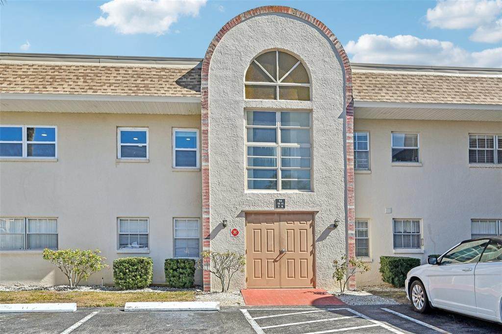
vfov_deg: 45.6
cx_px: 251
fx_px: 397
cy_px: 167
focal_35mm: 28
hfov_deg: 64.6
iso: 400
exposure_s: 1/1600
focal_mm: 28.5
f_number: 8
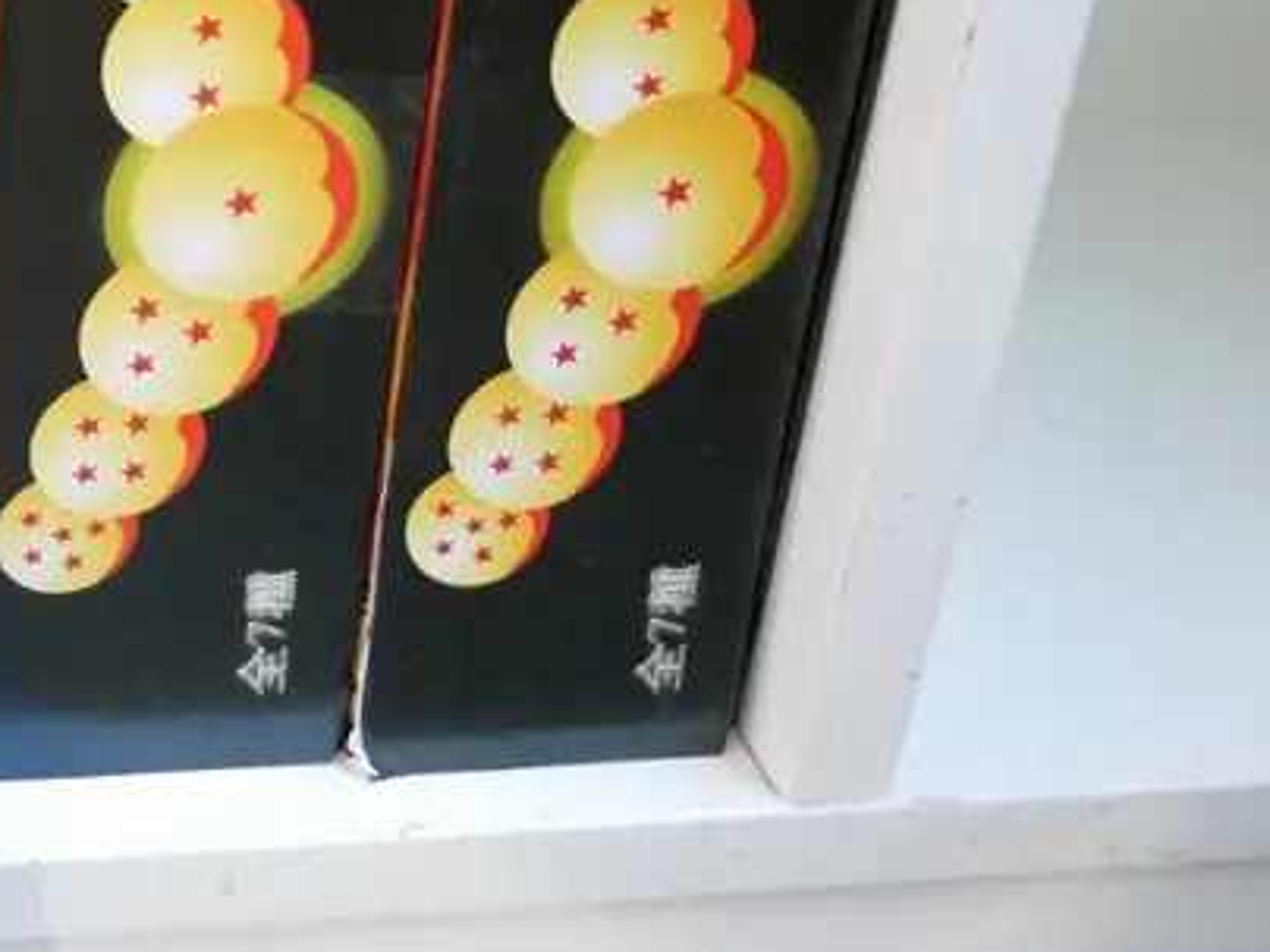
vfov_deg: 18.9
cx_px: -330
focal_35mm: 76
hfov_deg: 23.1
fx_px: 2788
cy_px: 41
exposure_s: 1/30
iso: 3200
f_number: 3.7
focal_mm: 15
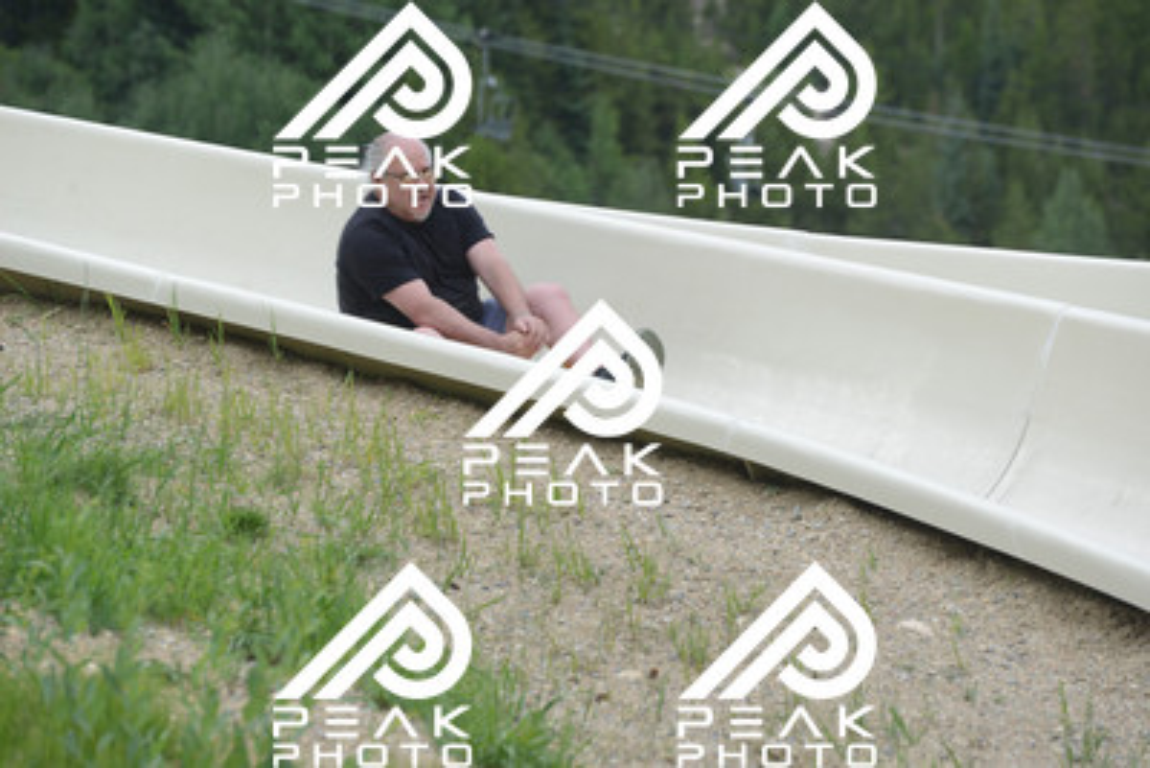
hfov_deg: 10.5
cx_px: 575
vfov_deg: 7.0
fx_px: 6231
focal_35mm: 195
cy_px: 384
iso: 450
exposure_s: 1/640
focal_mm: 195
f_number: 6.3
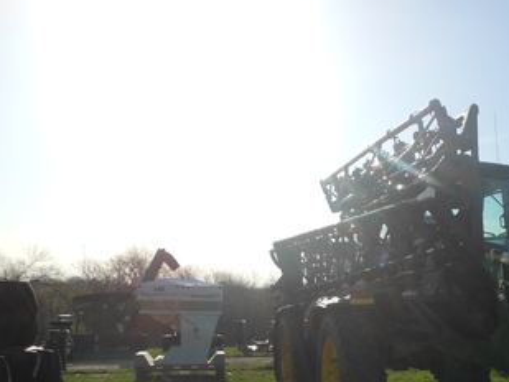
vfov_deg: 32.0
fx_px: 647
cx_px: 441
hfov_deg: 40.3
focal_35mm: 44
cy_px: 310
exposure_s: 1/1250
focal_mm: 4.5
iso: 80
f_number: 3.2
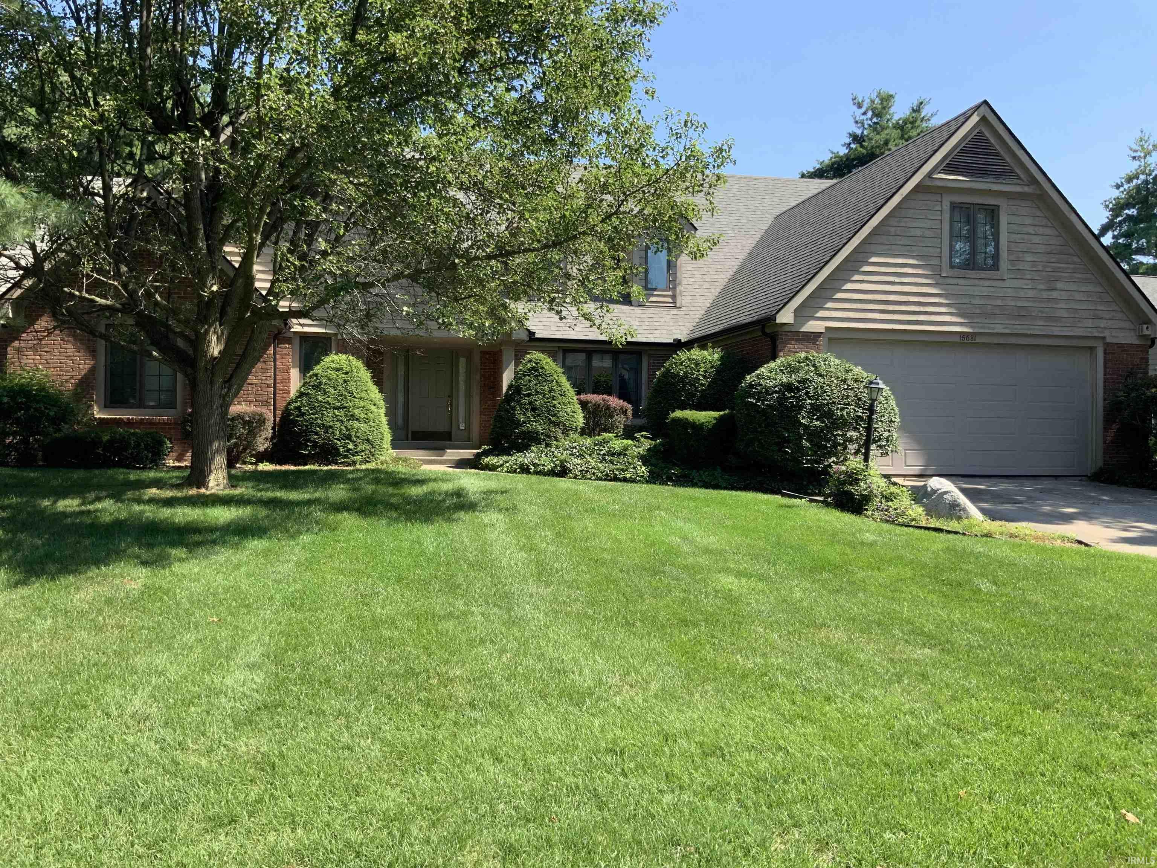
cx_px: 578
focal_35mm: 29
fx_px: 969
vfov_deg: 48.2
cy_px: 434
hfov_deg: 61.7
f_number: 1.8
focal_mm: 3
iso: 16
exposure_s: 1/514
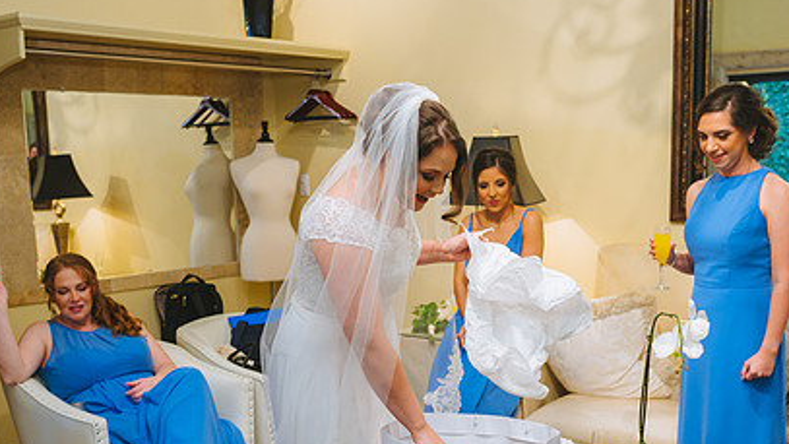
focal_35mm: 47
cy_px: 330
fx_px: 983
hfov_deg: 43.7
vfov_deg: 25.2
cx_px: 437
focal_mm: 27
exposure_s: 1/200
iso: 1250
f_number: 2.8
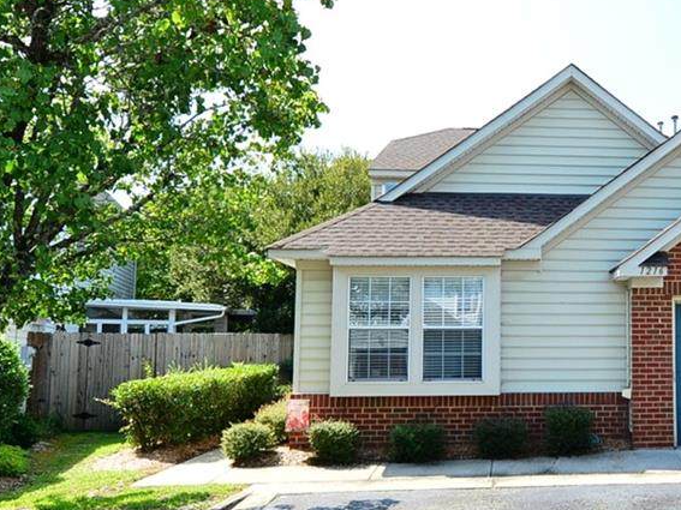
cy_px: 179
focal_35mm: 26
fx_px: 511
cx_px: 492
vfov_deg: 52.2
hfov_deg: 64.2
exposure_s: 1/4000
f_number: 4
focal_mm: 15
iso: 1600
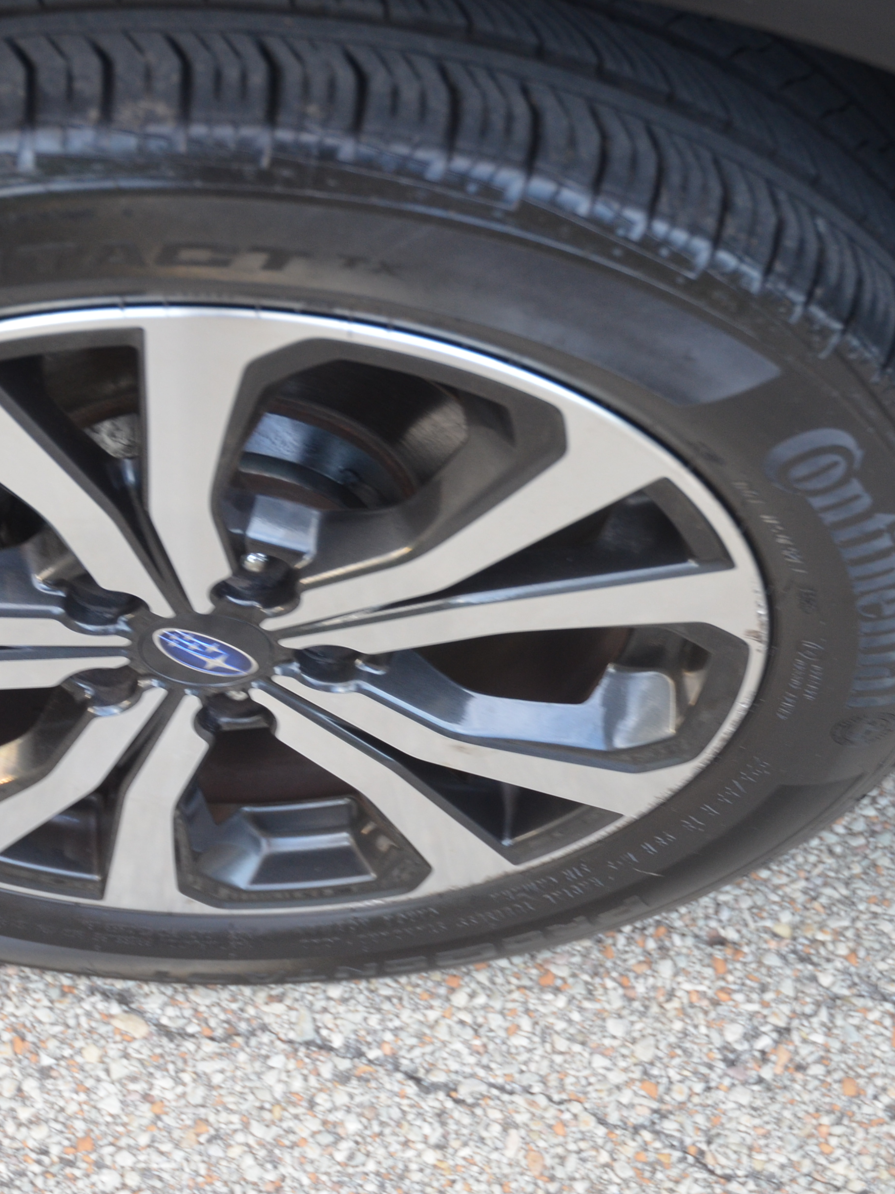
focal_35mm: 74
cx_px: 299
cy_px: 597
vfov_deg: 26.3
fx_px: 2551
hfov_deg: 19.8
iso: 560
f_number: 4
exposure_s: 1/60
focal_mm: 34
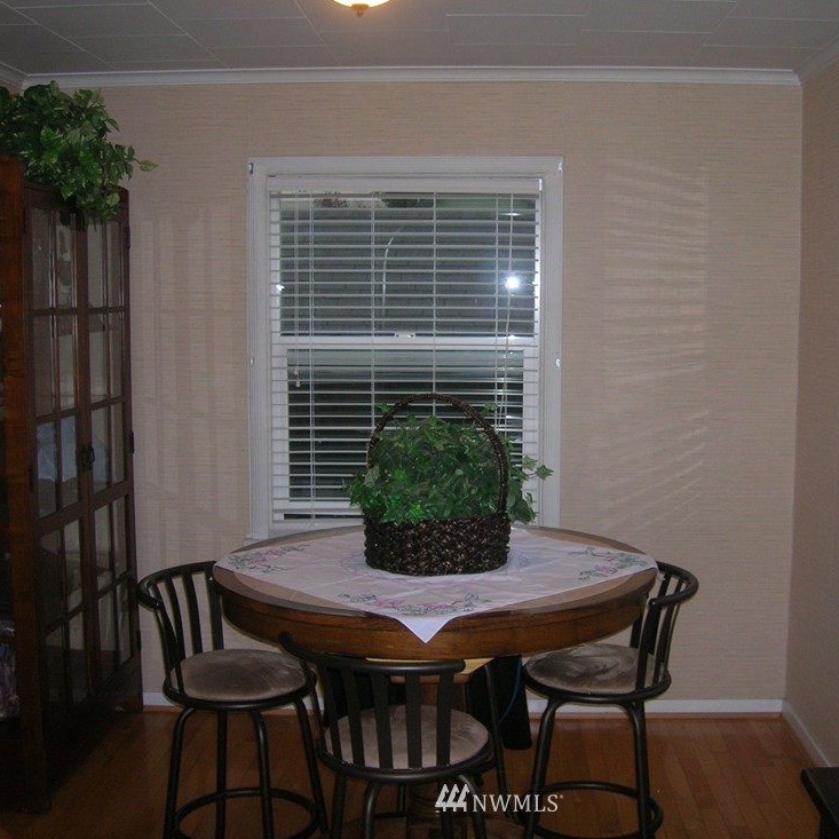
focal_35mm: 42
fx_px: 1152
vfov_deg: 40.0
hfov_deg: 39.9
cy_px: 402
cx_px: 499
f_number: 2.9
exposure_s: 1/60.1
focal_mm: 5.7
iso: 76
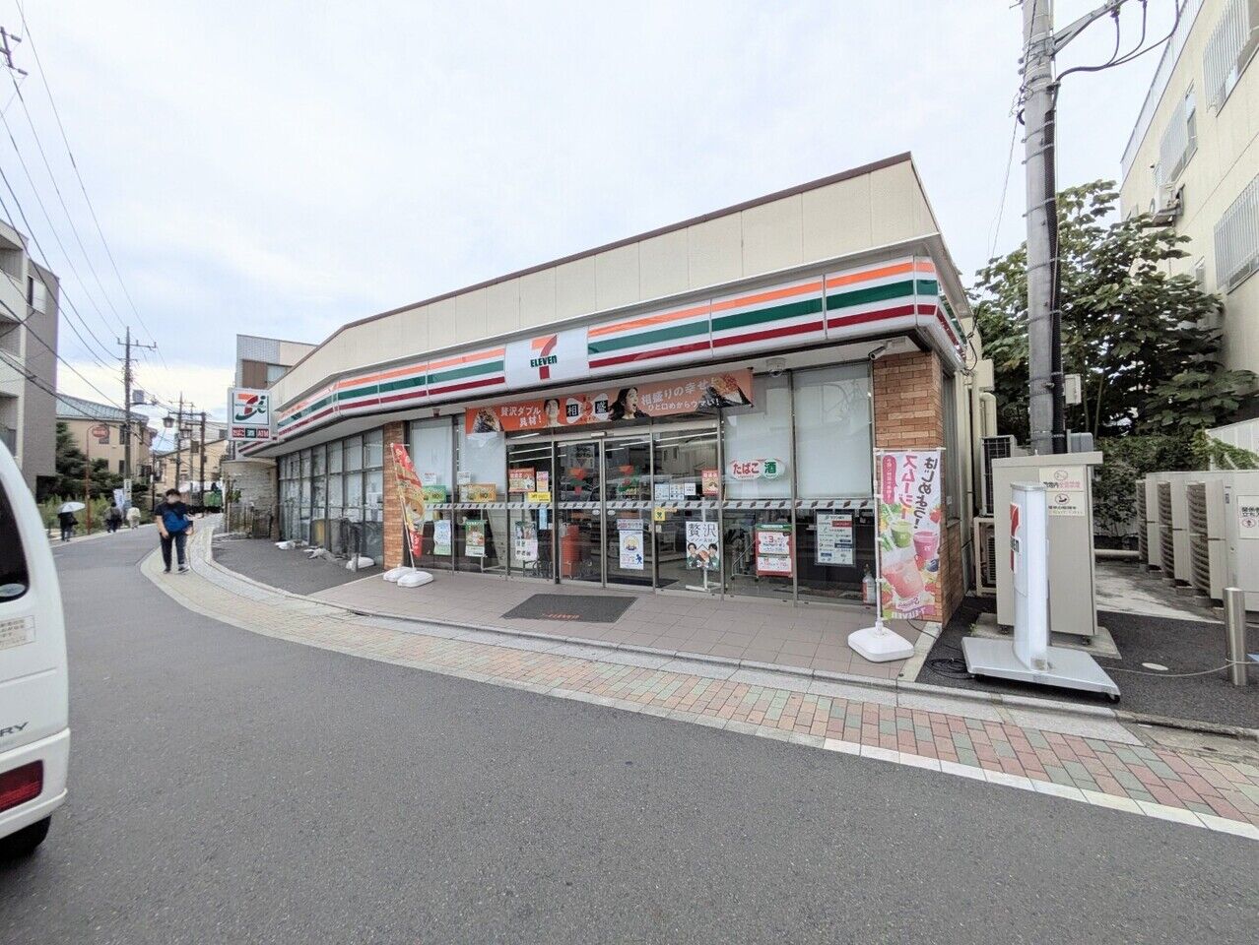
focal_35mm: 14
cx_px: 630
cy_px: 472
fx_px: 509
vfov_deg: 85.7
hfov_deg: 102.0
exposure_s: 1/1527
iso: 51
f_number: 2.2
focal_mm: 1.83
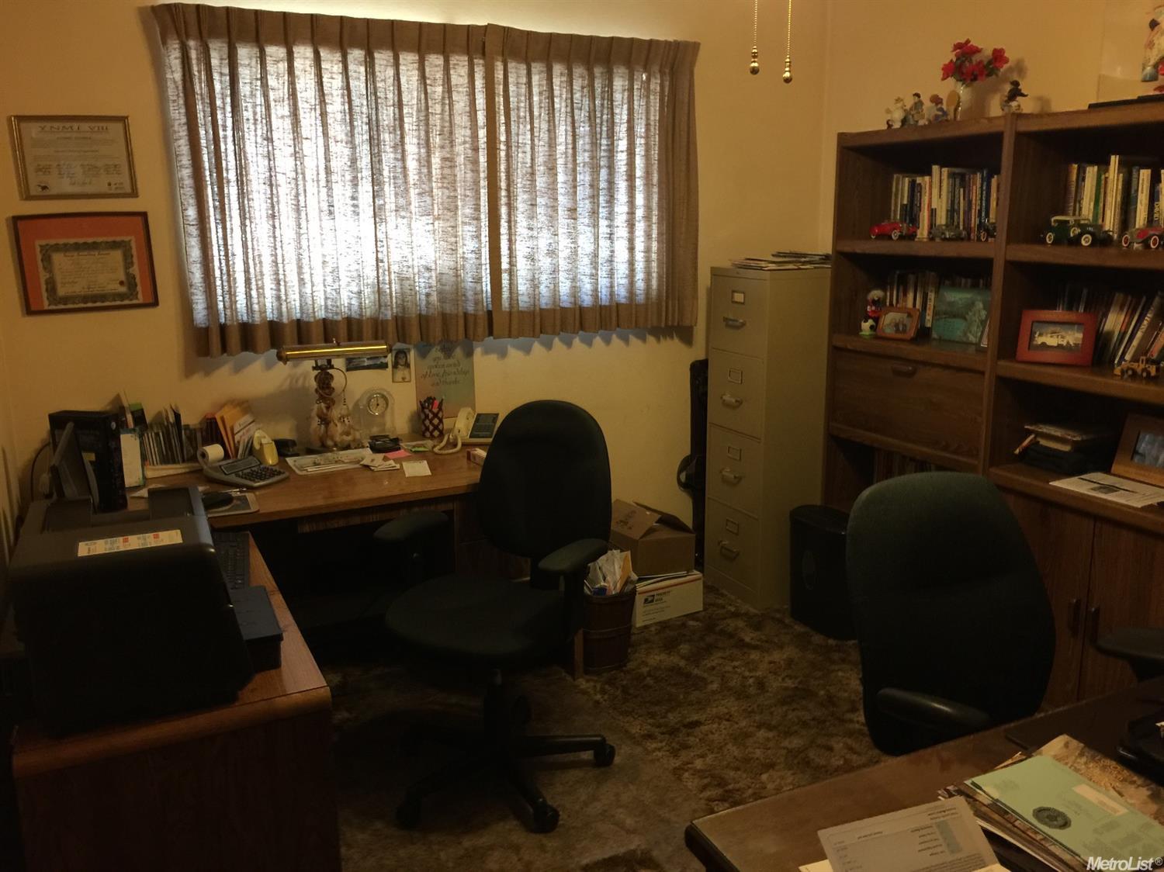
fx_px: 975
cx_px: 582
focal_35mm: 29
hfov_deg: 61.7
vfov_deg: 48.2
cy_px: 436
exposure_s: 1/4
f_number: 2.2
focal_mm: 4.15
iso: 80
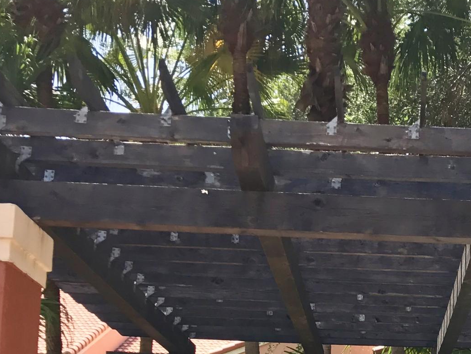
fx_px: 1102
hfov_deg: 23.2
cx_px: 457
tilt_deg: +5.5
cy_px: 447
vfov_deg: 17.2
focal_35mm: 81
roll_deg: -1.1
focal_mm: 3.99
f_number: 1.8
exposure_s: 1/669
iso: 20
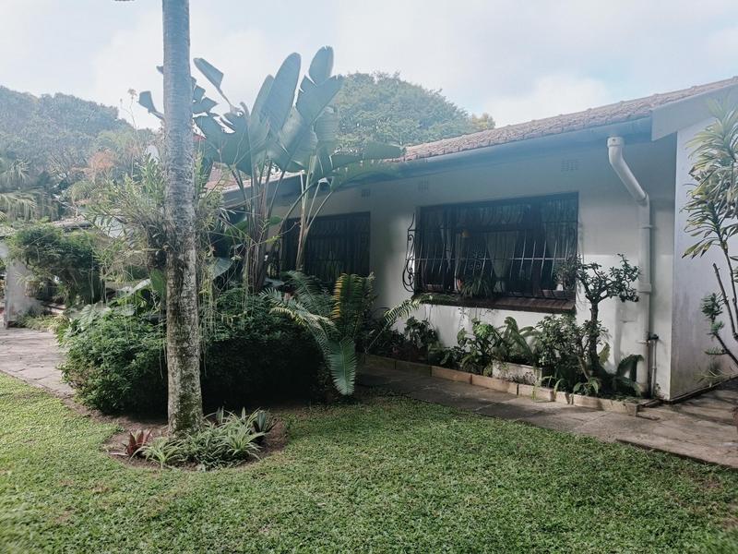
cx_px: 369
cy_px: 277
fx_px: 533
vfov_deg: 54.9
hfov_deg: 69.4
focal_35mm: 25
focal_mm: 4.7
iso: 50
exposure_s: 1/163
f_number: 1.7
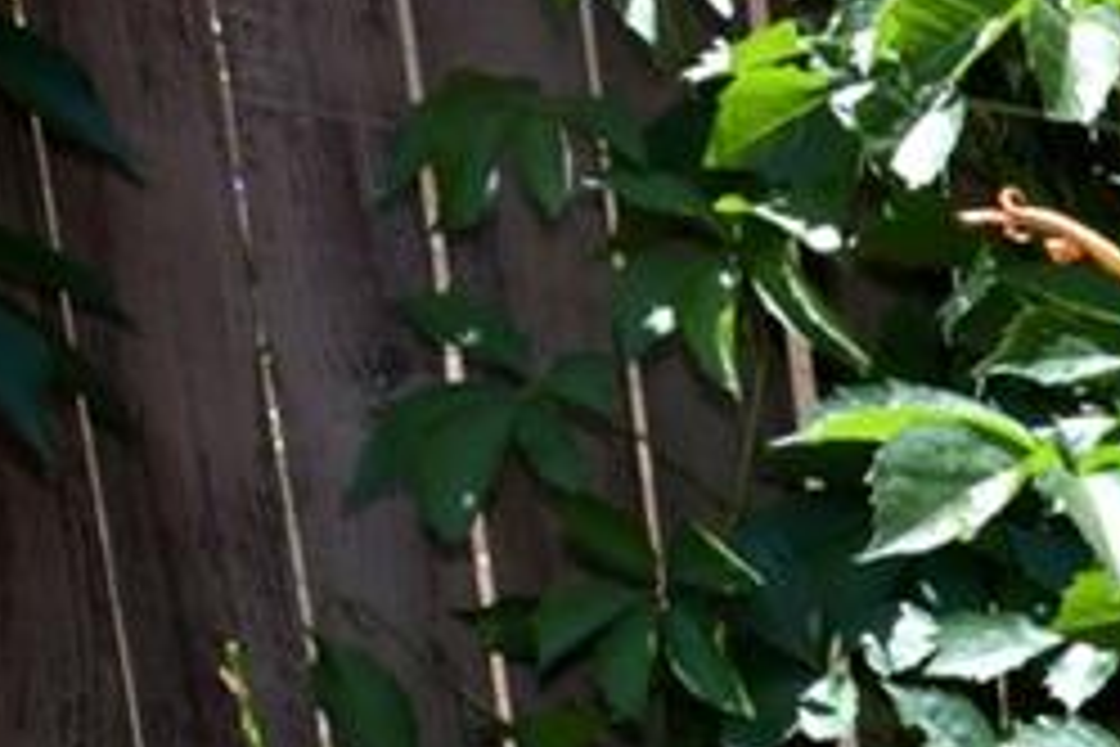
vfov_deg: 11.6
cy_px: 1940
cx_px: 3131
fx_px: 2800
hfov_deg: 12.5
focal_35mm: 90
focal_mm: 14
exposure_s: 1/250
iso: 400
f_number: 14
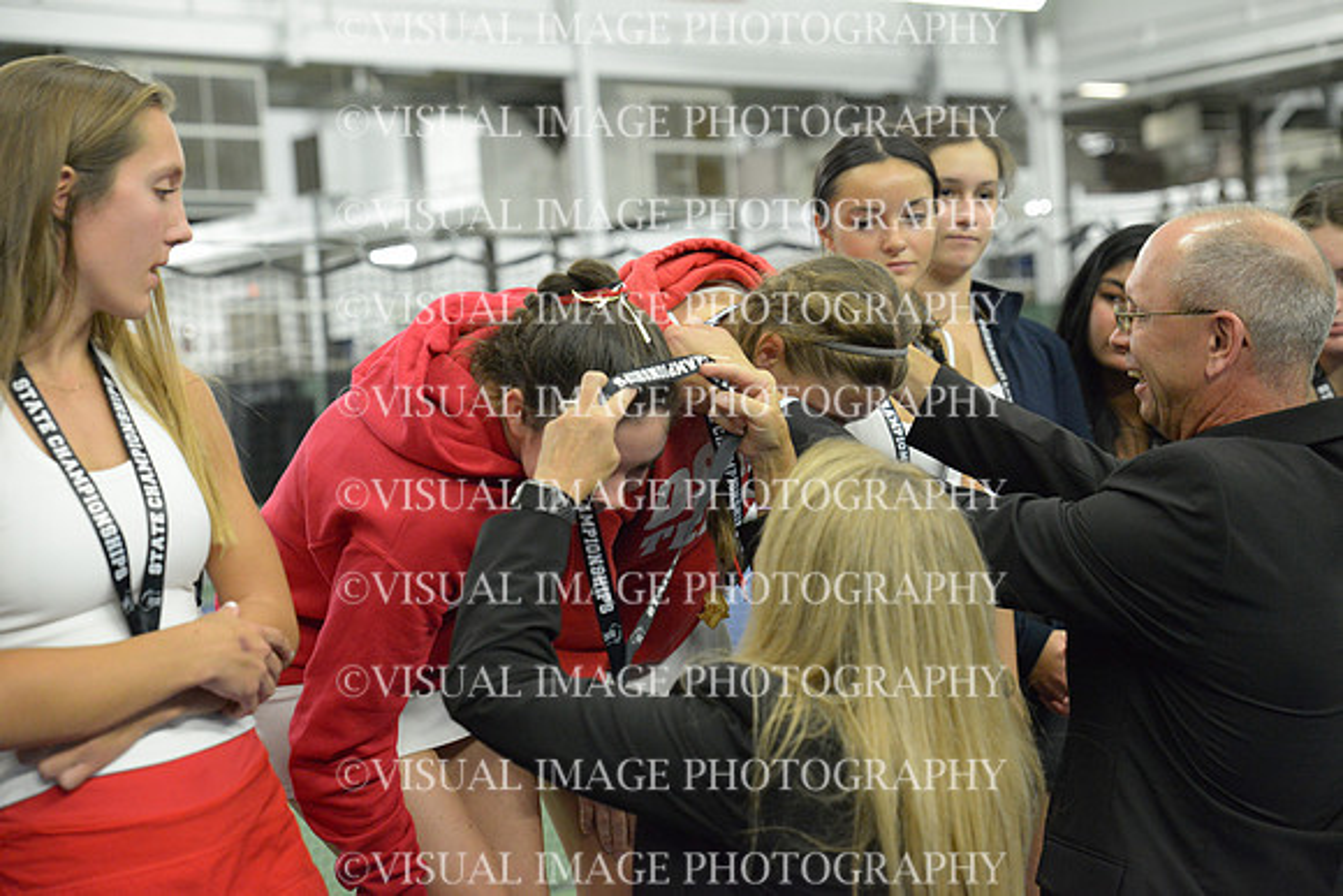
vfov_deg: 20.9
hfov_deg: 31.0
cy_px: 448
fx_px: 2425
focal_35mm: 65
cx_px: 672
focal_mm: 65
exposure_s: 1/250
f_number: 3.5
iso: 5000
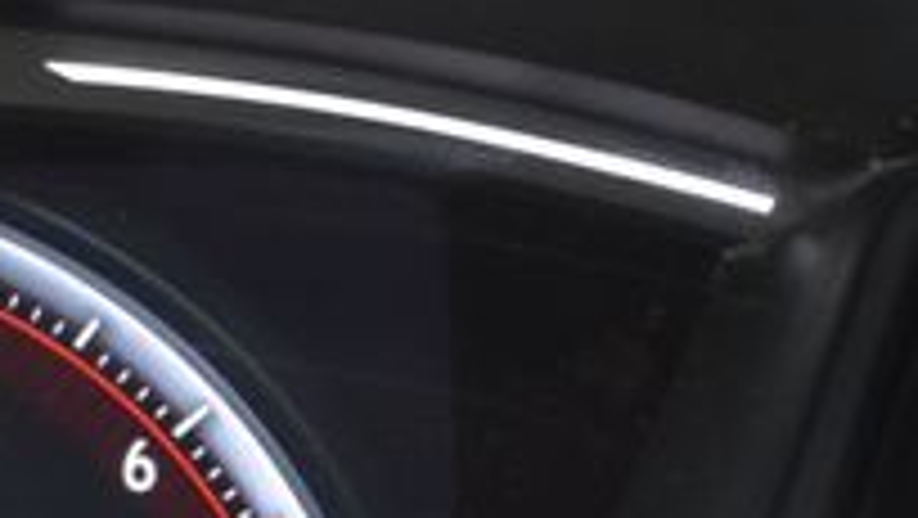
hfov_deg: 11.2
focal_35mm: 187
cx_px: -270
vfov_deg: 6.4
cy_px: 698
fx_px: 4554
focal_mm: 38
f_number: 6.3
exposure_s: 1/15
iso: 500
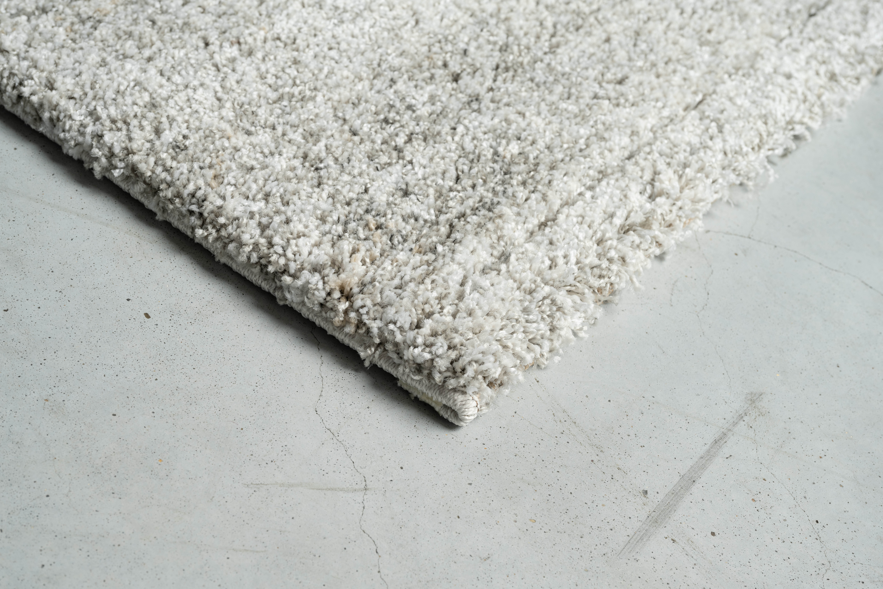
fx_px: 1521
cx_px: 442
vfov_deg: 21.9
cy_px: 294
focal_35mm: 62
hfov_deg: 32.4
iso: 100
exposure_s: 1/125
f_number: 11
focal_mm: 62
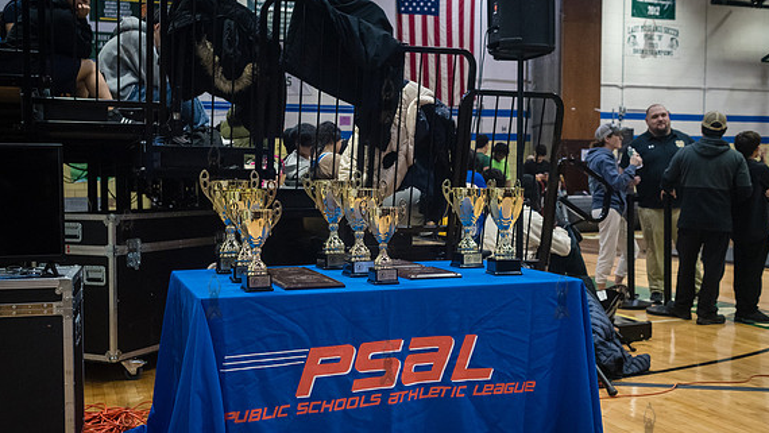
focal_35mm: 40
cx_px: 371
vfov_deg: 29.7
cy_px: 231
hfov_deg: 50.5
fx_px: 816
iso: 6400
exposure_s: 1/400
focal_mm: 35
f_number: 4
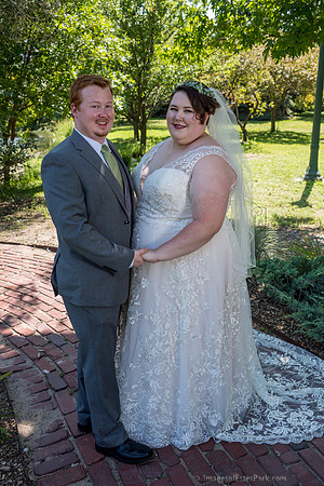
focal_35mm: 35
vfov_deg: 54.4
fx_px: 472
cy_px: 243
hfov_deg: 37.9
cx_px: 162
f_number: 5
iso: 125
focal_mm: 35
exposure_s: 1/200
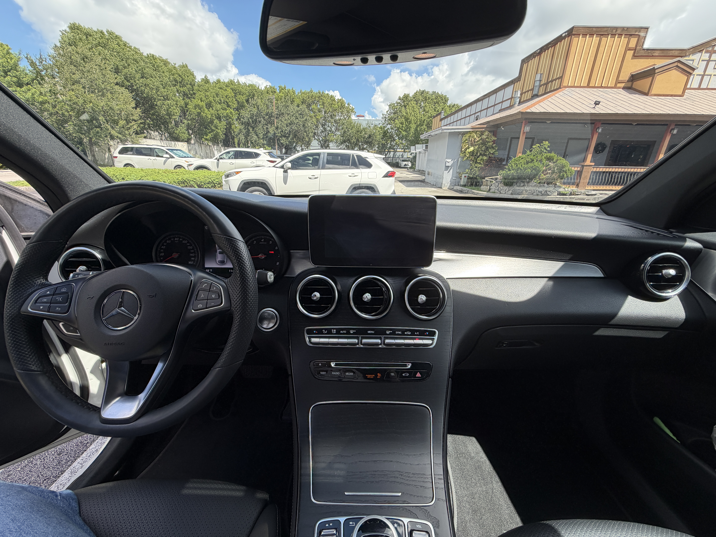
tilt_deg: -20.3
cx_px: 358
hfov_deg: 102.1
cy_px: 268
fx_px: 290
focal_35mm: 14
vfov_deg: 85.7
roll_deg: -1.4
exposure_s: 1/252
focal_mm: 2.22
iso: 32
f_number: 2.2
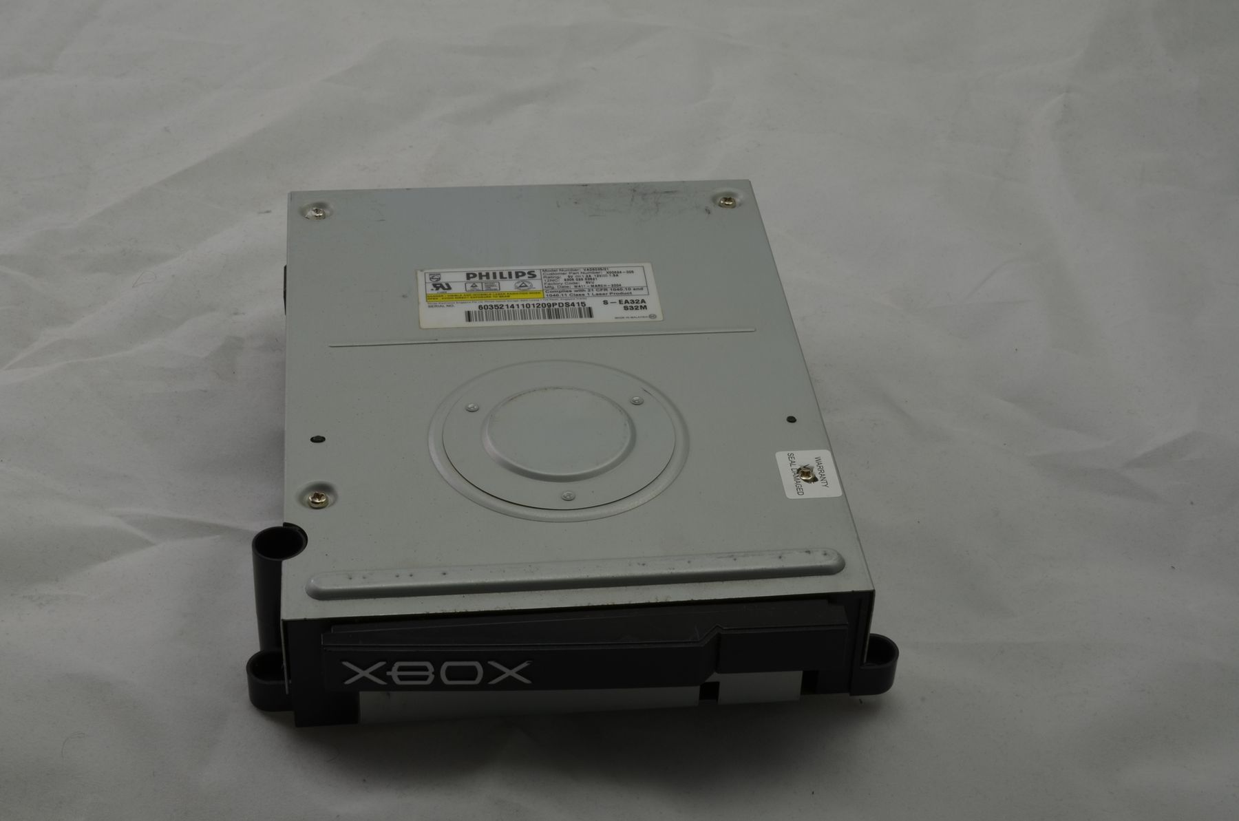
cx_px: 620
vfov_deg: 22.5
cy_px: 410
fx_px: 2061
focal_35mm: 60
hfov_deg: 33.5
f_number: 20
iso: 100
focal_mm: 40
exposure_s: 1/3
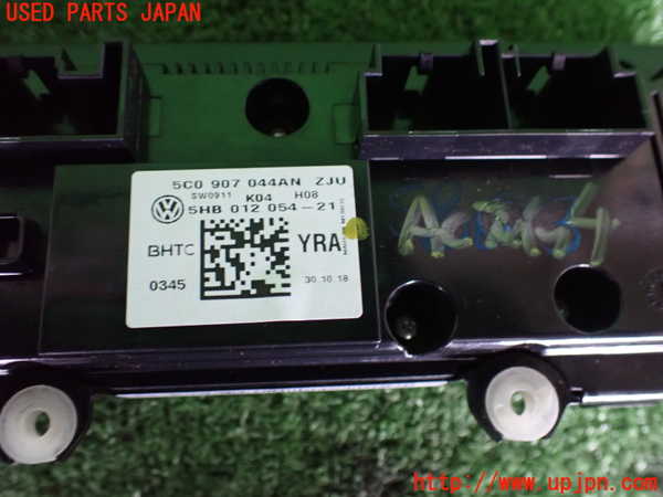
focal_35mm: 30
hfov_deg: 60.0
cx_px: 332
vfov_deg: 46.8
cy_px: 248
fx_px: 575
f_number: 2.3
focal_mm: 5.4
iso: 1250
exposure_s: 1/30
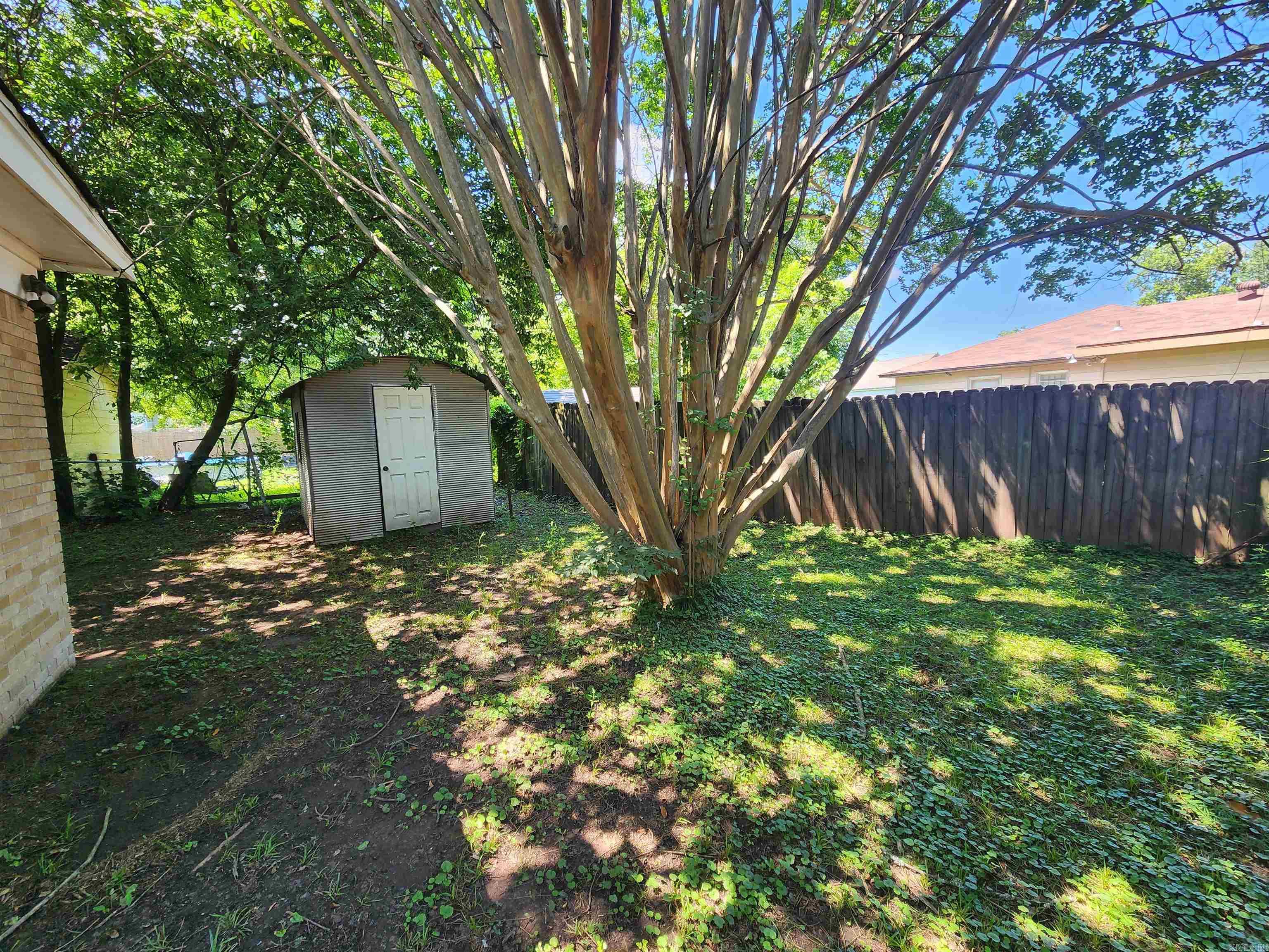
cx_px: 634
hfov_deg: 106.2
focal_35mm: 13
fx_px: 477
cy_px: 476
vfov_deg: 89.9
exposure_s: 1/120
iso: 64
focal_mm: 2.2
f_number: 2.2
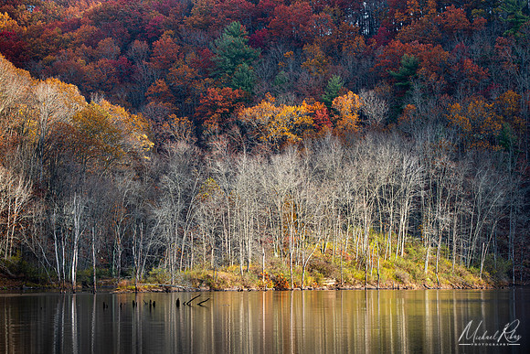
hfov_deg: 12.4
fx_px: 2437
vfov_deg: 8.3
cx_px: 274
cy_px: 171
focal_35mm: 166
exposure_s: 1/60
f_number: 11
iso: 100
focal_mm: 160
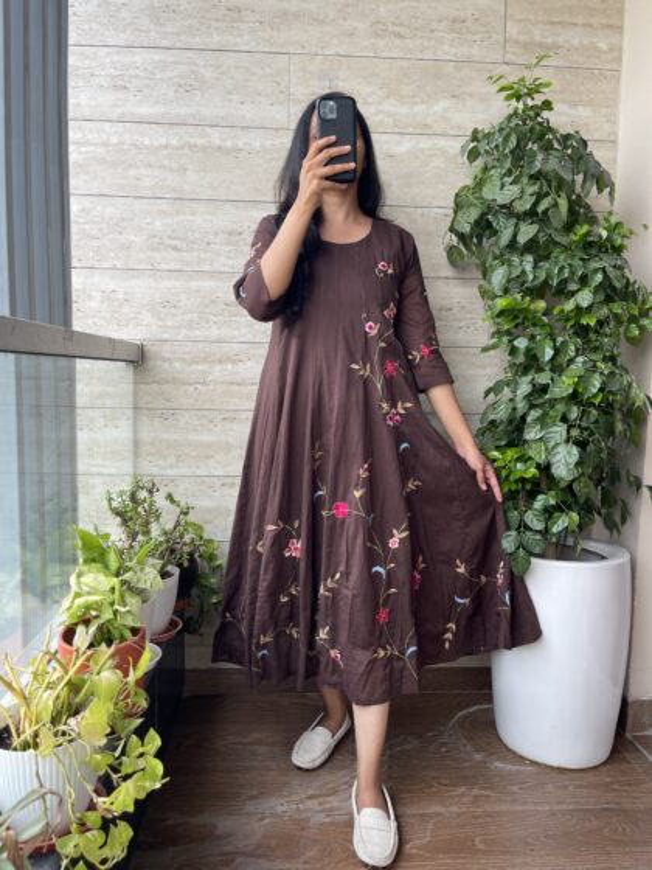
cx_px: 326
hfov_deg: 54.9
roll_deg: -1.5
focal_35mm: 25
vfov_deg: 69.4
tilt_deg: -6.2
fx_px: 628
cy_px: 435
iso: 32
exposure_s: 1/136
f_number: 1.6
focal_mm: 5.1
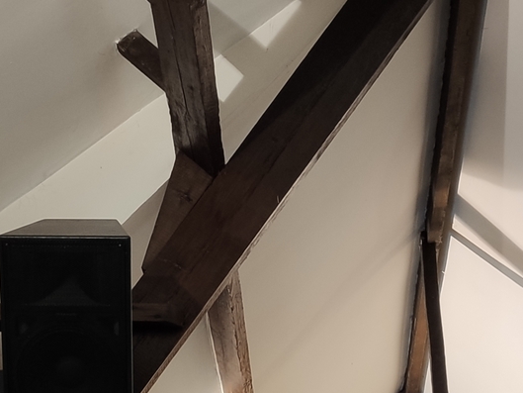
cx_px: 152
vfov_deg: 14.1
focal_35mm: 102
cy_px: 455
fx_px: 1541
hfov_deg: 19.2
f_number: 1.75
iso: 463
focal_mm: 4.75
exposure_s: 1/50
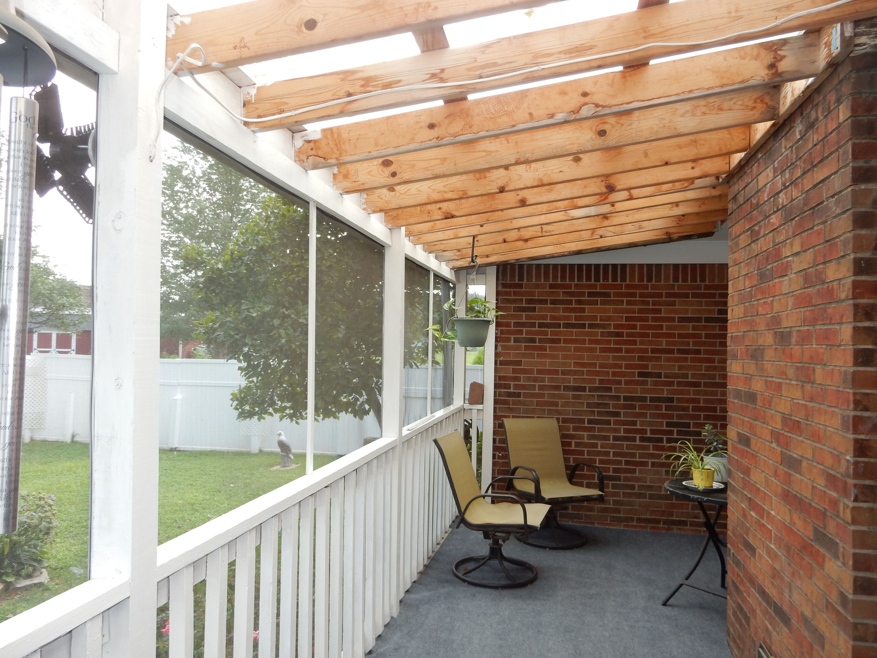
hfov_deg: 69.4
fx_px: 633
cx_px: 438
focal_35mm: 25
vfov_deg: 54.9
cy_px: 329
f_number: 3.7
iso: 125
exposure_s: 1/125
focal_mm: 4.5
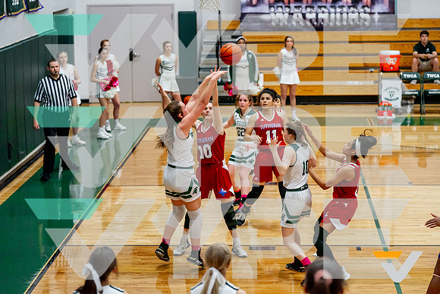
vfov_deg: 14.0
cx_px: 220
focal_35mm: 98
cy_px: 147
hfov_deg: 20.8
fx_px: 1198
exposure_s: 1/1000
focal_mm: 98
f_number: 2.8
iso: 2000
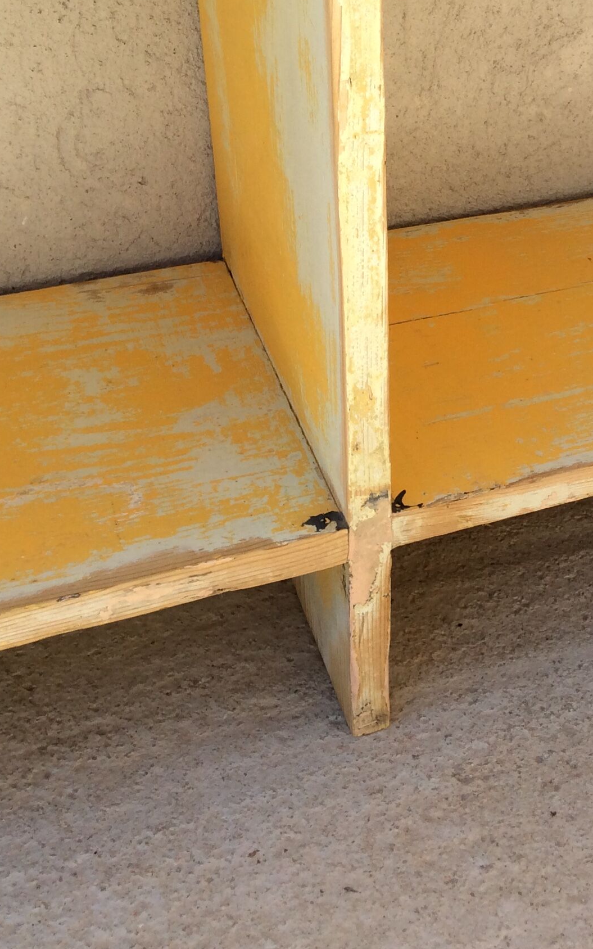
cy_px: 306
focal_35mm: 52
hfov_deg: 24.5
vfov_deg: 38.4
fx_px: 1345
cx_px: 474
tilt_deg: -30.8
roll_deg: -0.8
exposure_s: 1/515
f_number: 2.4
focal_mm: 3.3
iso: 32
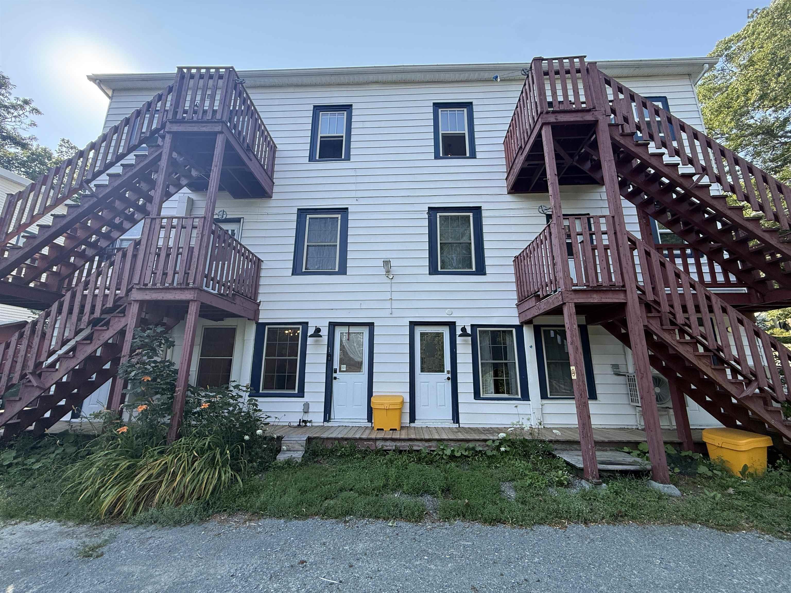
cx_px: 396
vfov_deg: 85.7
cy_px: 296
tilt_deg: +14.5
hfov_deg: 102.1
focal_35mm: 14
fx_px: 320
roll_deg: -0.8
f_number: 2.2
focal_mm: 2.22
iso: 50
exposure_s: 1/433
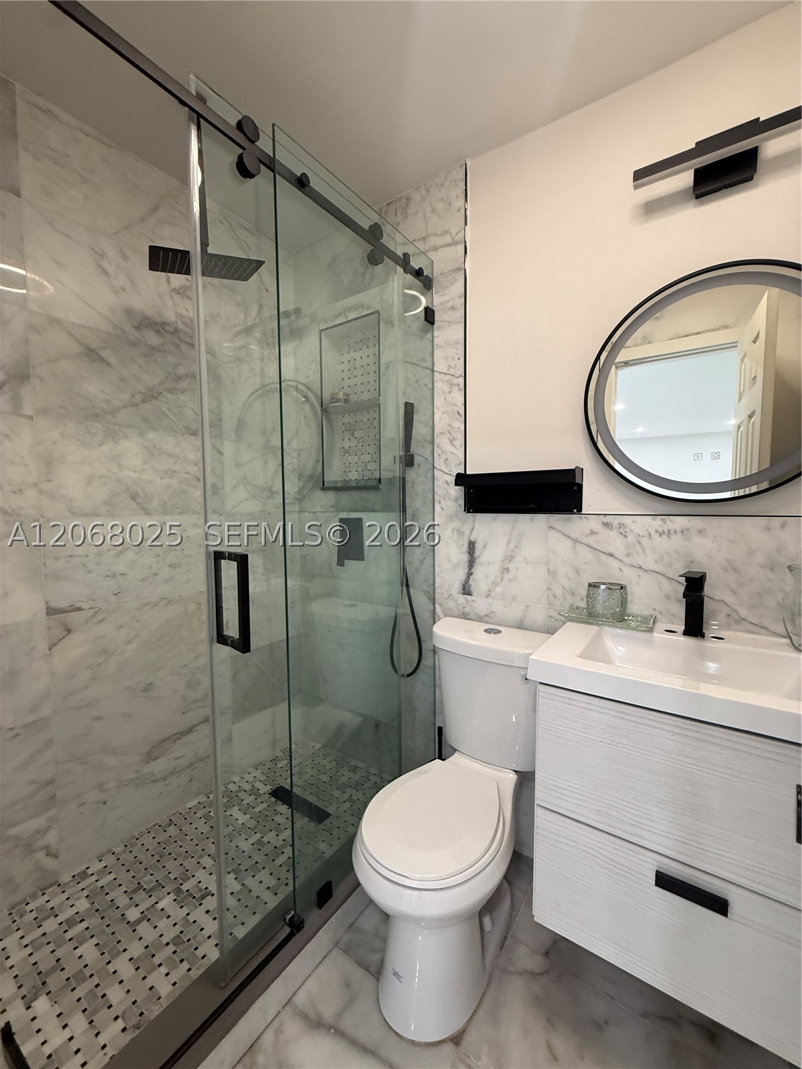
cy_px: 534
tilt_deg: -4.2
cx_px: 401
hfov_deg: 85.7
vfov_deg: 102.1
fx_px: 432
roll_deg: +0.6
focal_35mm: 14
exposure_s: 1/60
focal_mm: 2.22
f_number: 2.2
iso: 250
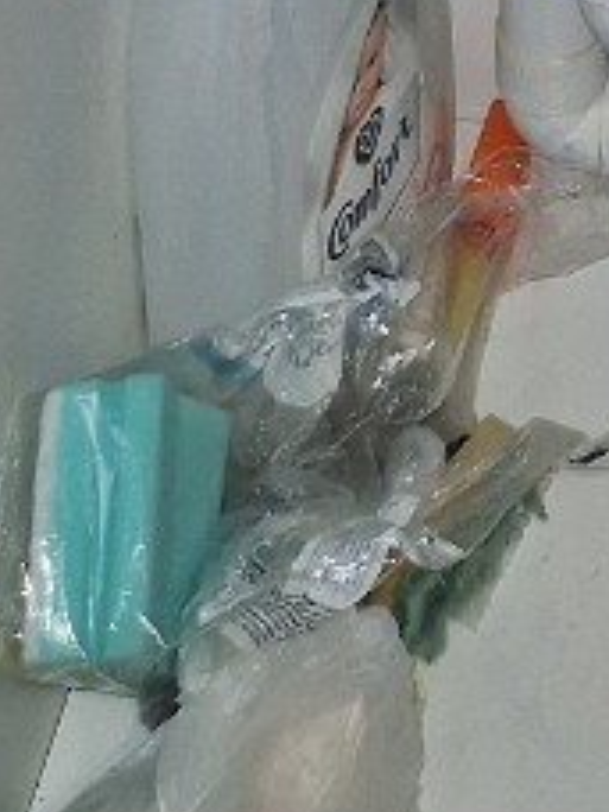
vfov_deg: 12.1
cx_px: 1026
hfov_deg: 11.5
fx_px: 2838
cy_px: -1271
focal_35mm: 121
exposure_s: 1/100
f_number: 1.8
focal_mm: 5.4
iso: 640
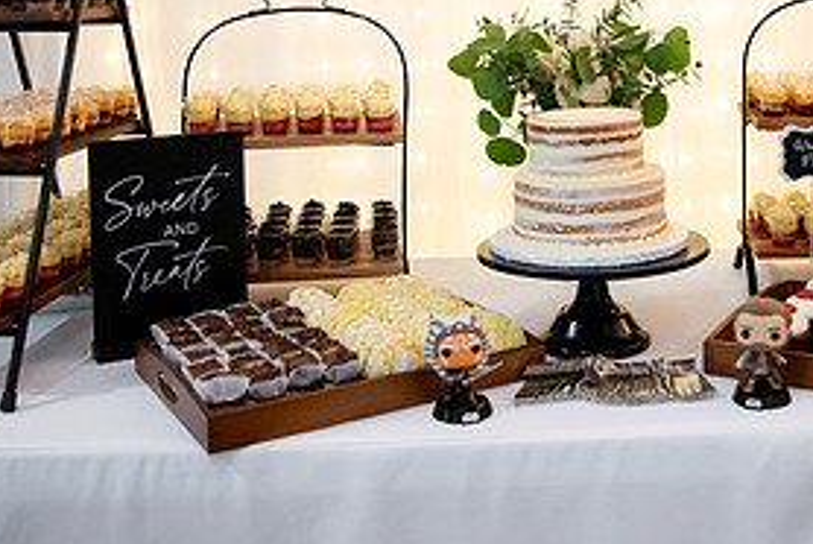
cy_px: 16
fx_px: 1130
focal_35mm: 50
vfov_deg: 25.8
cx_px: 570
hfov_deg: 38.9
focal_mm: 24
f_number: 3.2
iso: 8000
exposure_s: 1/320
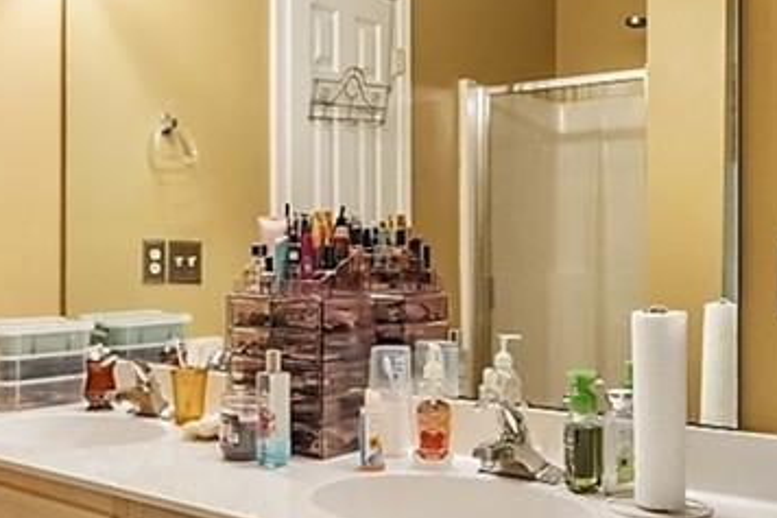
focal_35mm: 46
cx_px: 336
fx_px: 992
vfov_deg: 29.2
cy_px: 232
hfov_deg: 42.7
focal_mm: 16
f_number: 4
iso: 800
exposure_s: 1/160
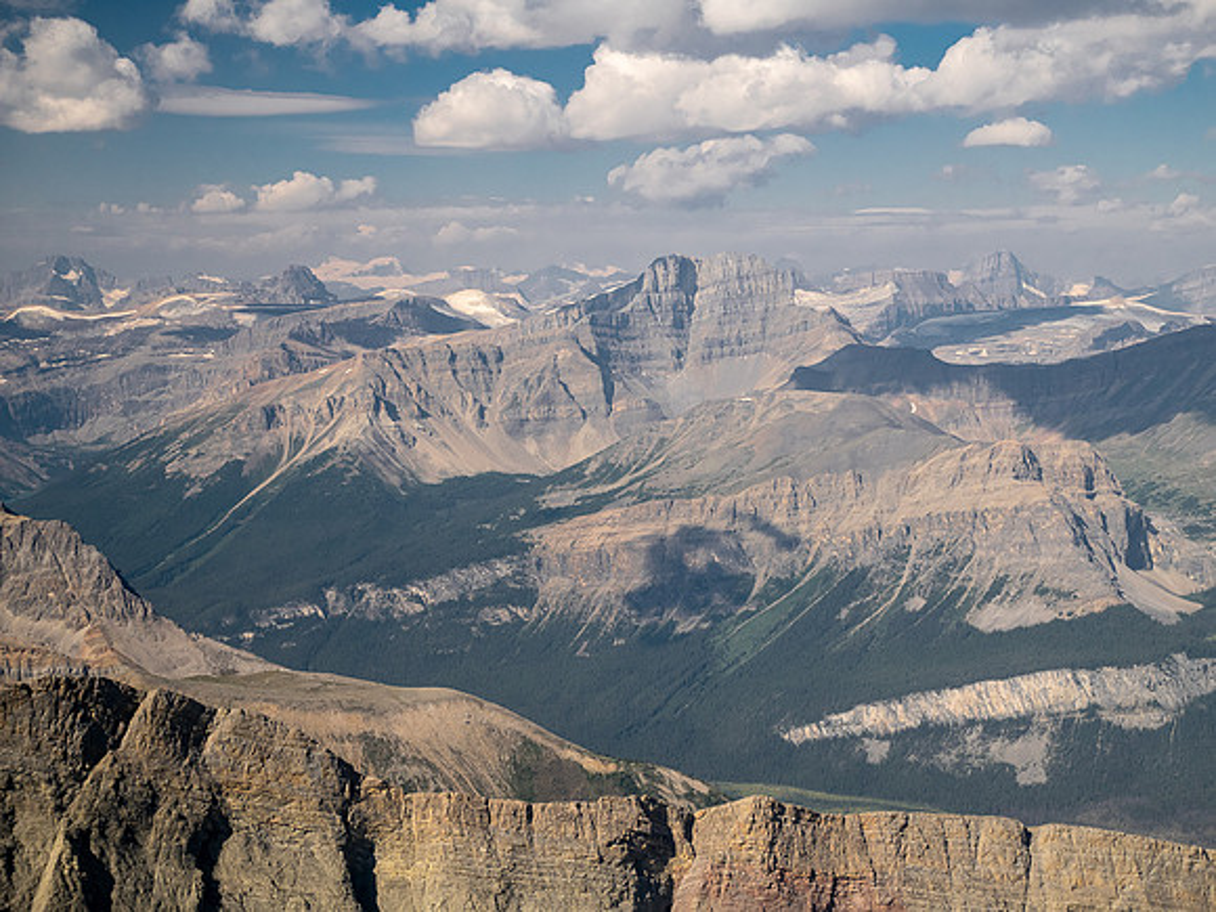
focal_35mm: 64
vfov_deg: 22.9
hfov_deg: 30.3
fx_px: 2248
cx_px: 608
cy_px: 456
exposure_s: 1/320
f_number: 8
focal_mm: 32
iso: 200
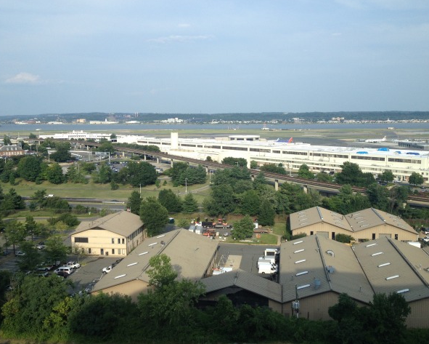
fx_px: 470
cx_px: 224
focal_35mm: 37
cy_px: 172
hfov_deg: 49.1
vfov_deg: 40.1
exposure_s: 1/552
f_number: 2.4
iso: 50
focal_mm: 4.28
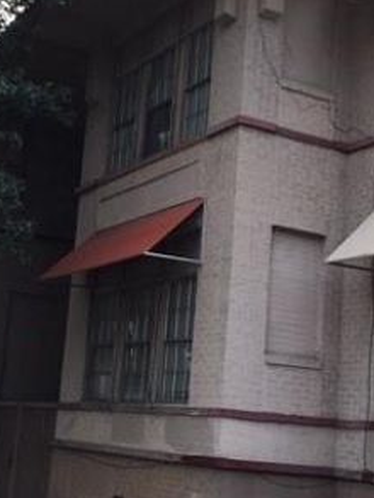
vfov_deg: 29.4
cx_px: 184
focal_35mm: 66
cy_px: 235
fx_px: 950
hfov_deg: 22.3
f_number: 2.2
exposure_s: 1/557
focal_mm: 4.15
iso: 25
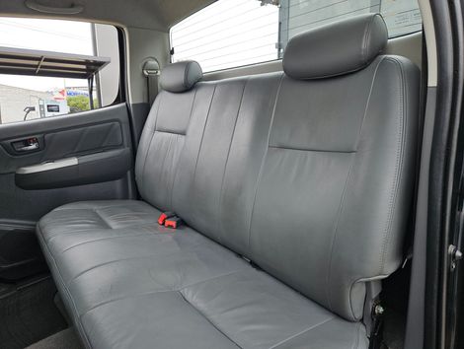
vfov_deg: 59.0
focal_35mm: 23
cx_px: 232
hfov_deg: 73.8
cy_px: 174
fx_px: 309
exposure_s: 1/235
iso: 25
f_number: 1.8
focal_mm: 5.4
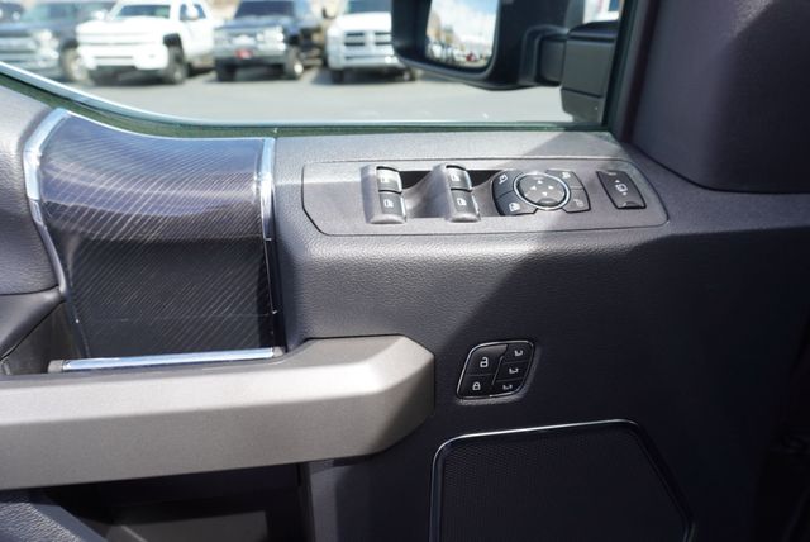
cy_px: 271
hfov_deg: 73.7
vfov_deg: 53.2
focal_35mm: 24
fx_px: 540
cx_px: 405
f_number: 5
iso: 100
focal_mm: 16
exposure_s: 1/100
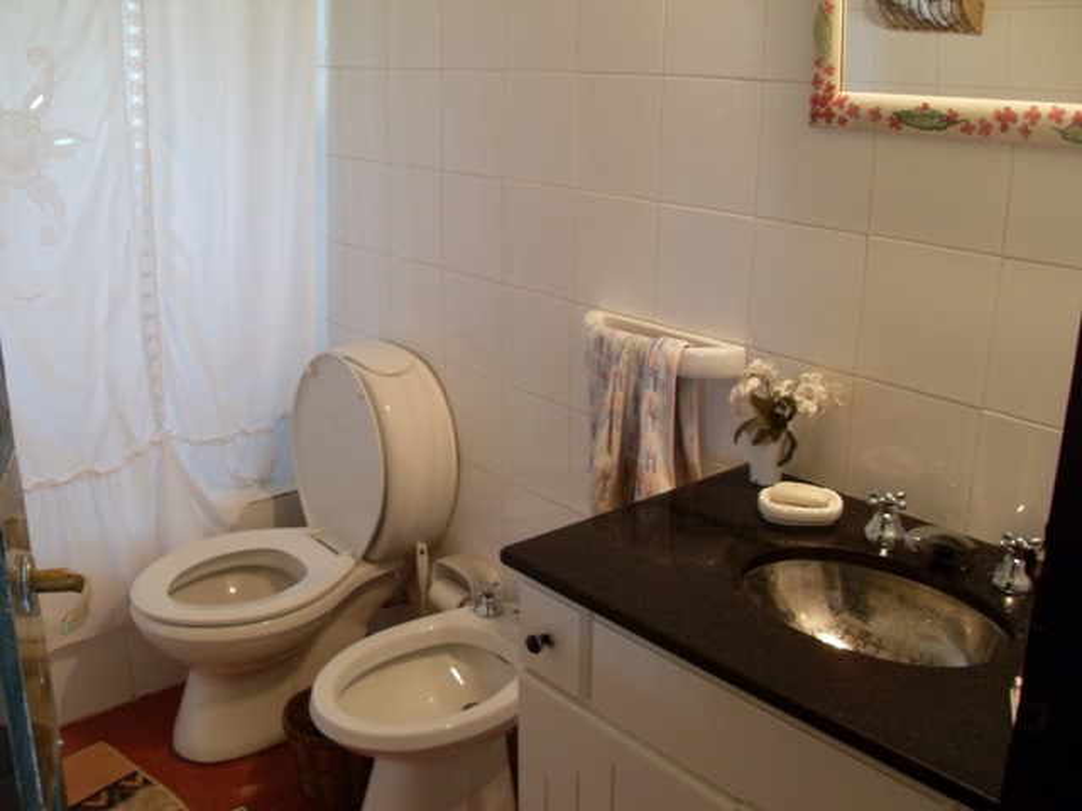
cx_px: 541
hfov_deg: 54.0
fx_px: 1063
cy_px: 406
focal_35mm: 34
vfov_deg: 41.8
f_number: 2.8
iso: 200
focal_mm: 6.3
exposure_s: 1/10
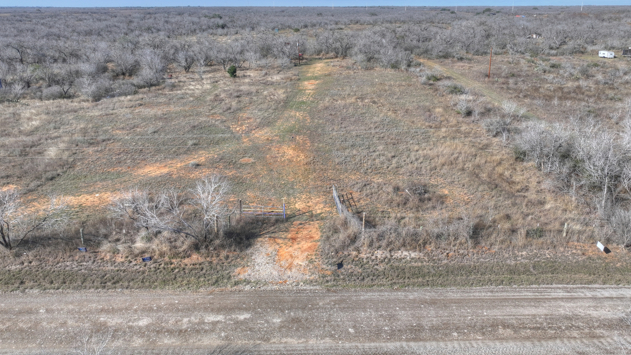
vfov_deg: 42.5
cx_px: 319
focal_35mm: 27
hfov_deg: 69.9
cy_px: 128
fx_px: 452
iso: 100
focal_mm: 12.3
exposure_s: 1/1600
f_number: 2.8
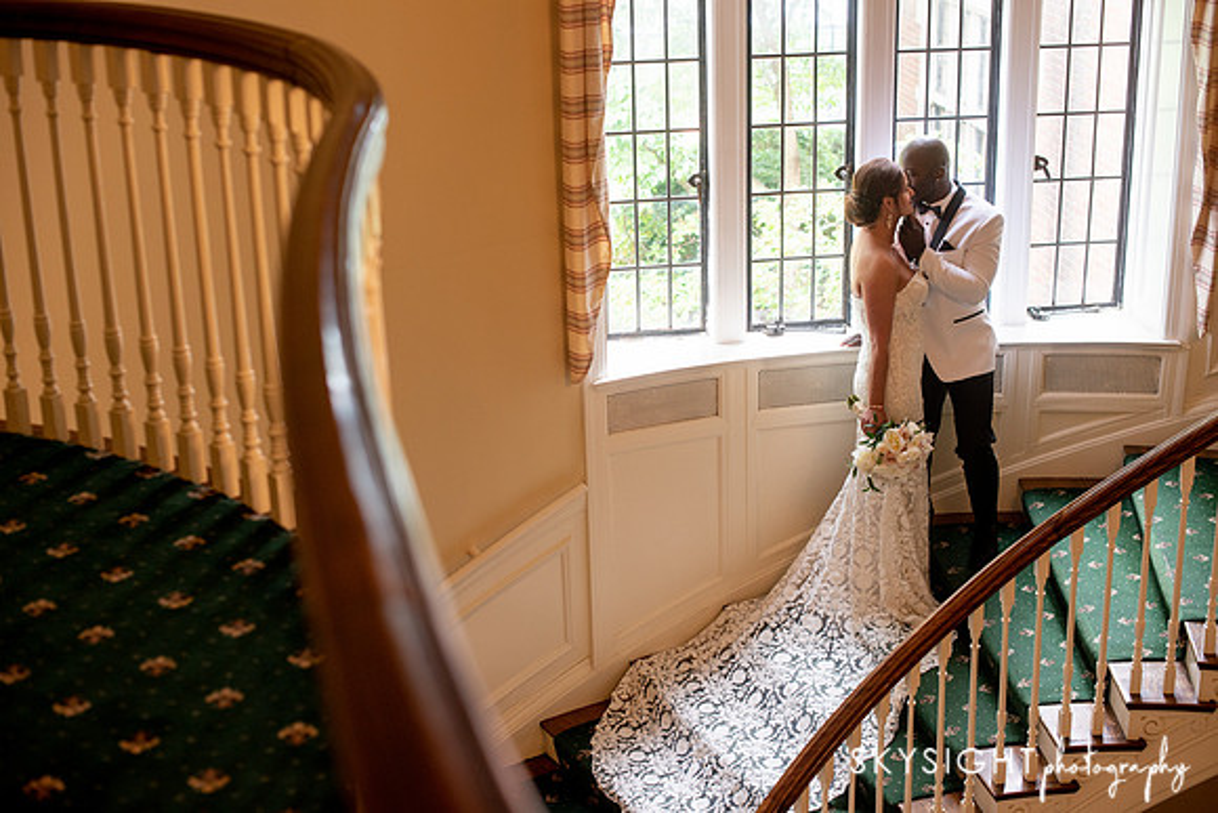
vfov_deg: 27.0
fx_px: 1692
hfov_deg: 39.6
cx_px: 609
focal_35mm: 50
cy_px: 406
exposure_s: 1/100
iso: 320
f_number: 3.2
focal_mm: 50
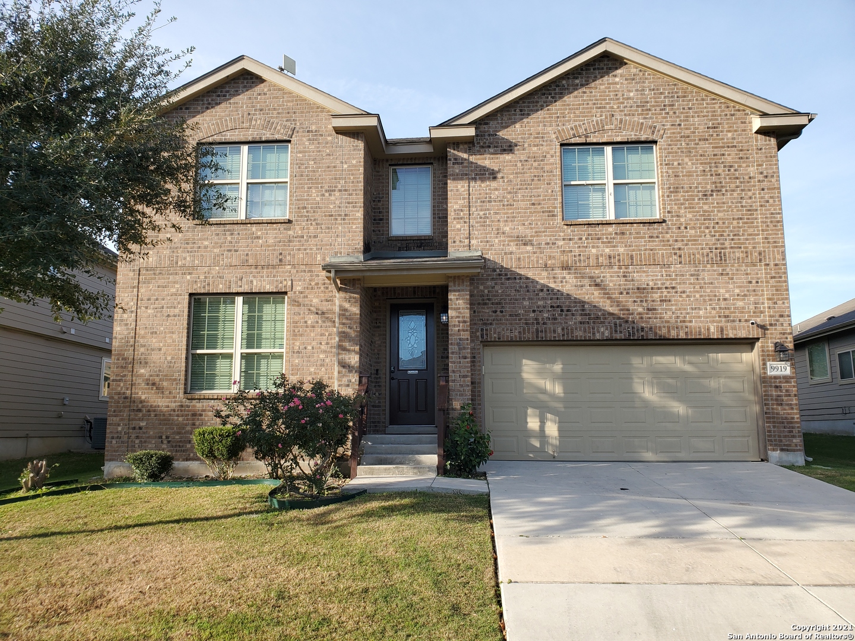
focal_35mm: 26
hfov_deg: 67.3
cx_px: 428
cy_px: 320
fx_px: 642
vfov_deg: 53.1
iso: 50
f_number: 2.4
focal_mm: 4.3
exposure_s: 1/539
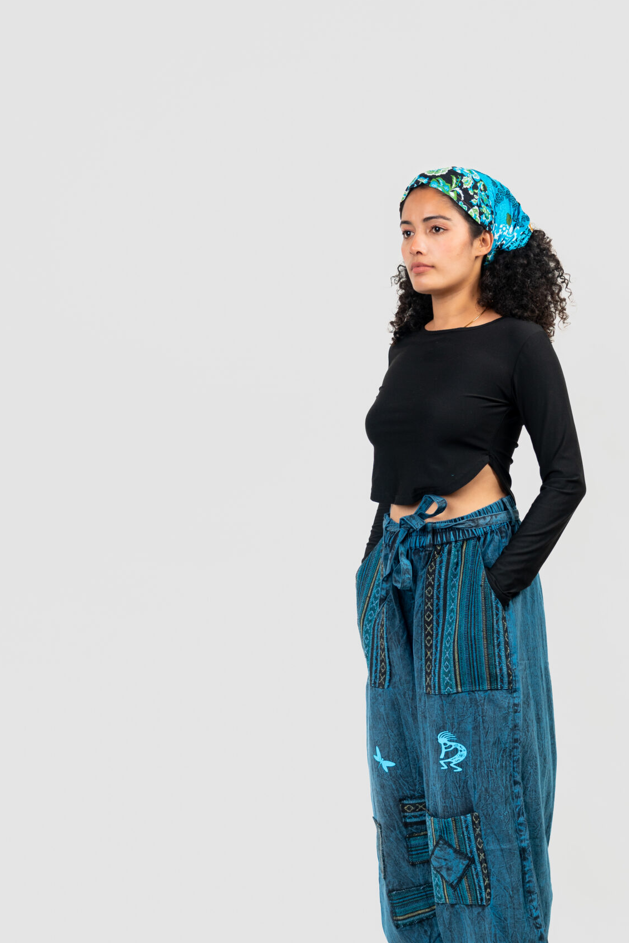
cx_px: 410
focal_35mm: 80
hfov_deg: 17.0
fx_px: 2096
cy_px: 459
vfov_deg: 25.4
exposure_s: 1/200
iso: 200
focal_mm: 53
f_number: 4
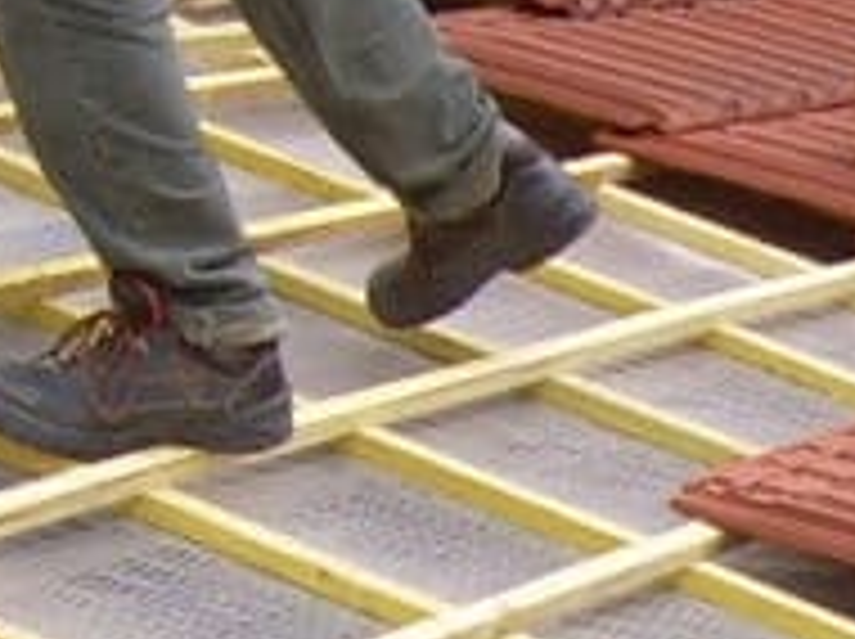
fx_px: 5057
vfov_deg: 7.2
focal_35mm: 205
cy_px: 819
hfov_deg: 9.2
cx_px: 1552
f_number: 2.8
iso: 50
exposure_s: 1/229
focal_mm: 6.3
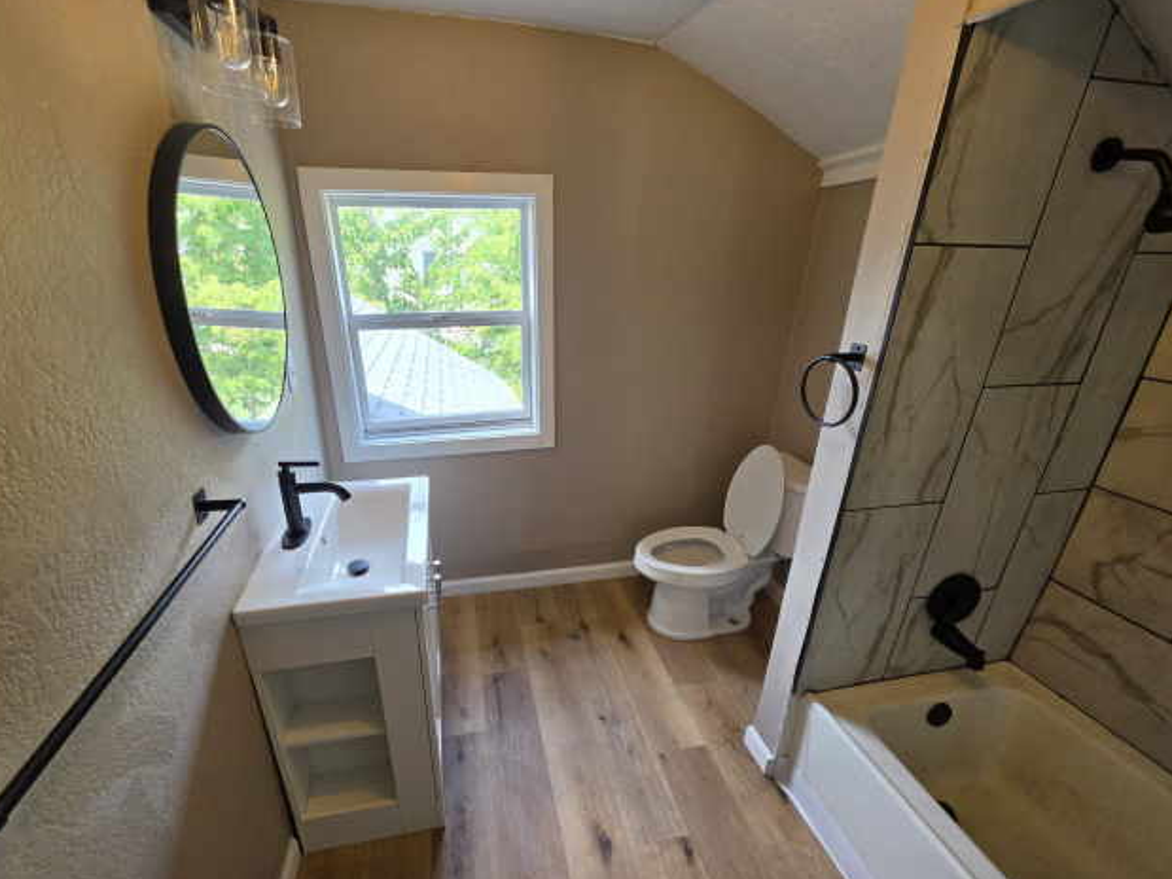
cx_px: 546
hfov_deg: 101.9
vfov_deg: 85.6
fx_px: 474
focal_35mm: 14
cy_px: 466
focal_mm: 2.2
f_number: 1.9
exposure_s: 1/120
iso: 80
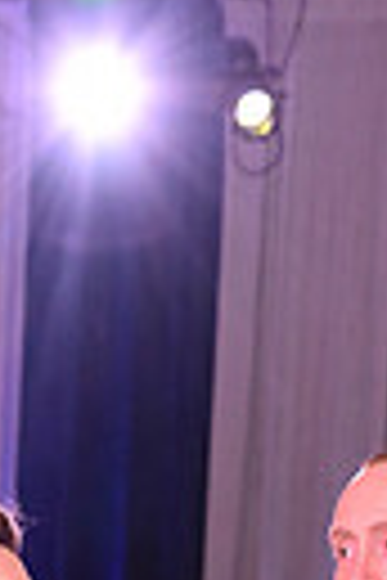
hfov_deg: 3.6
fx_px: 6175
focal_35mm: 383
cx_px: 146
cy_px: 1182
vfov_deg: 5.3
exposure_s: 1/320
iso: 2500
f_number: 6.3
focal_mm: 85
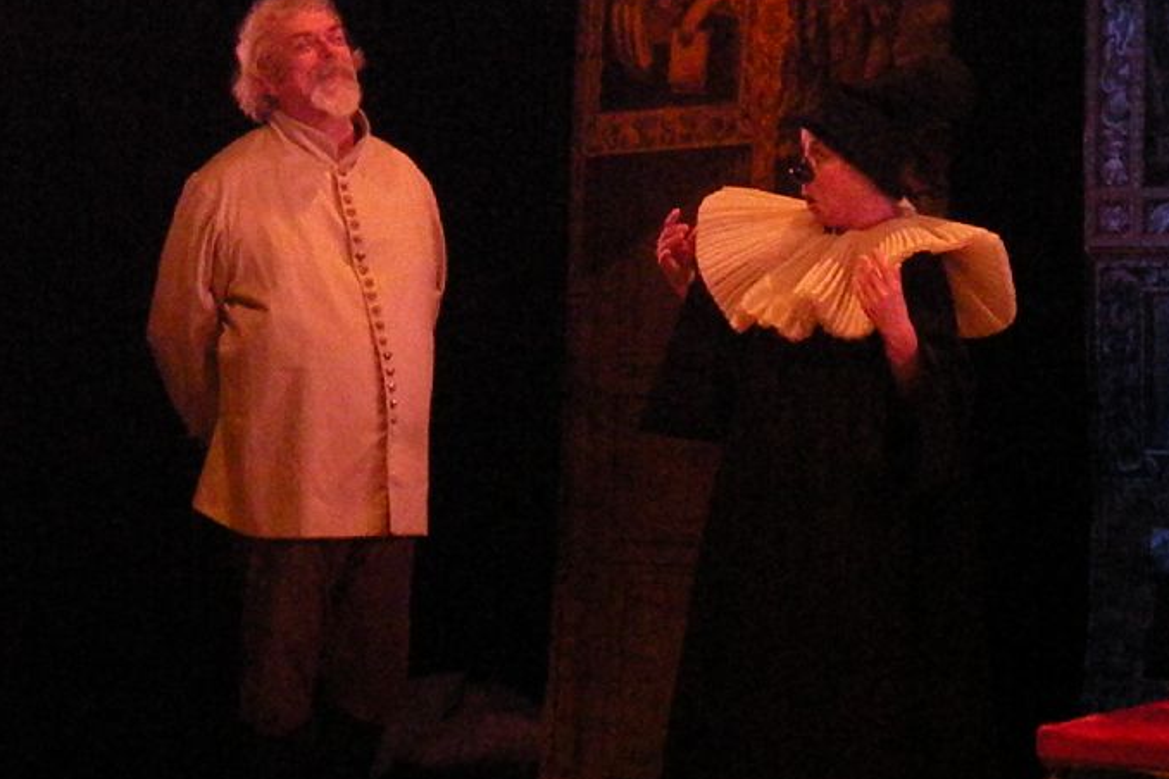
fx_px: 4383
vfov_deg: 10.2
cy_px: 467
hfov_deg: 15.2
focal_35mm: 135
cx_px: 629
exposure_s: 1/250
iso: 3200
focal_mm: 19.4
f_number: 5.6
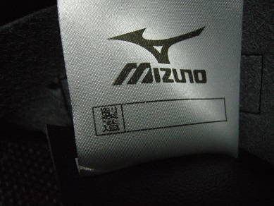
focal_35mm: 36
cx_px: 137
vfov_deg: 39.7
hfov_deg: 51.3
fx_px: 285
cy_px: 103
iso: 400
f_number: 3.4
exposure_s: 1/98.7
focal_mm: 7.5
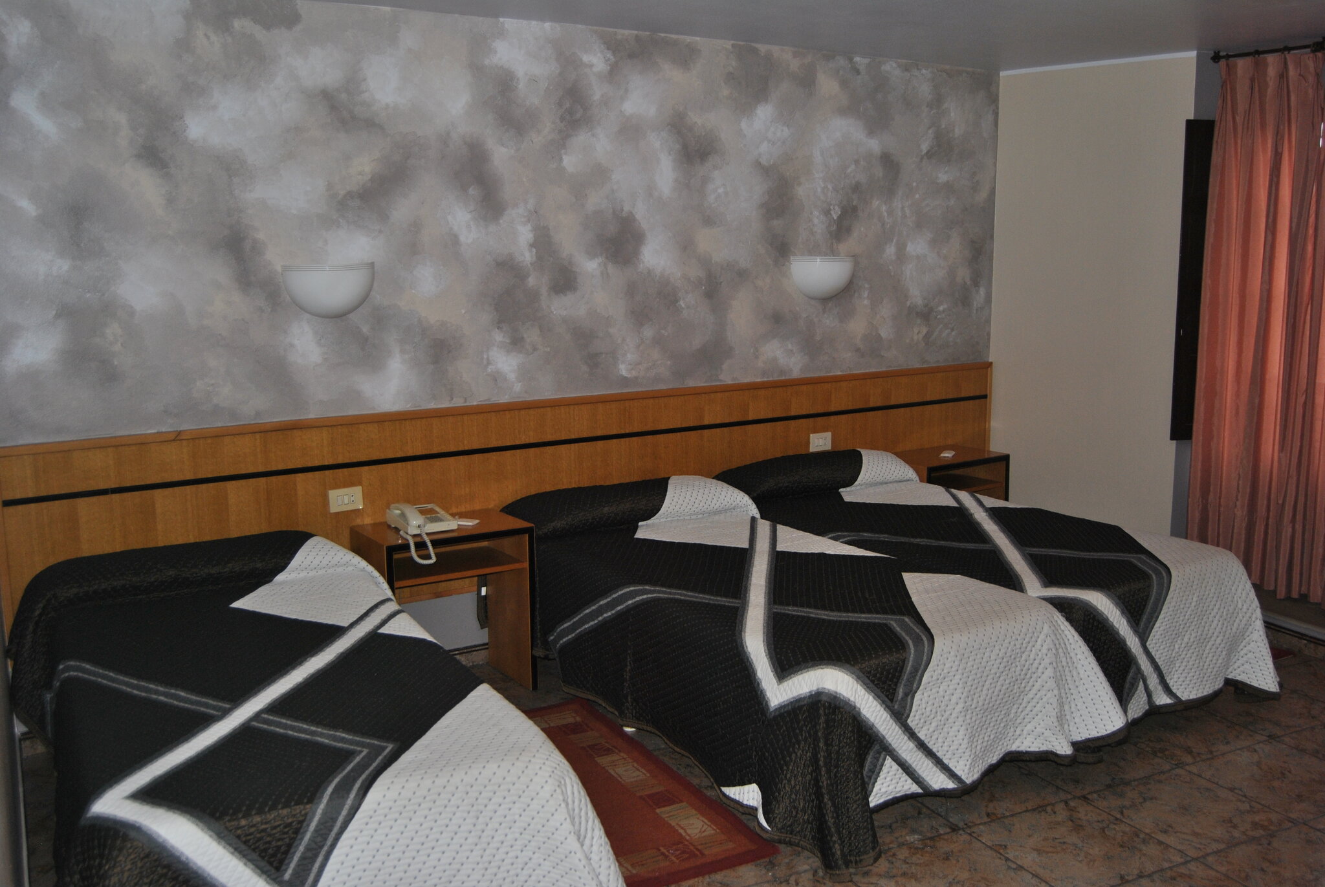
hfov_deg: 57.2
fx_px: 1216
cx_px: 662
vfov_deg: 40.1
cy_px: 444
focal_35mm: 33
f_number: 3.5
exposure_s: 1/60
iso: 200
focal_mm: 22
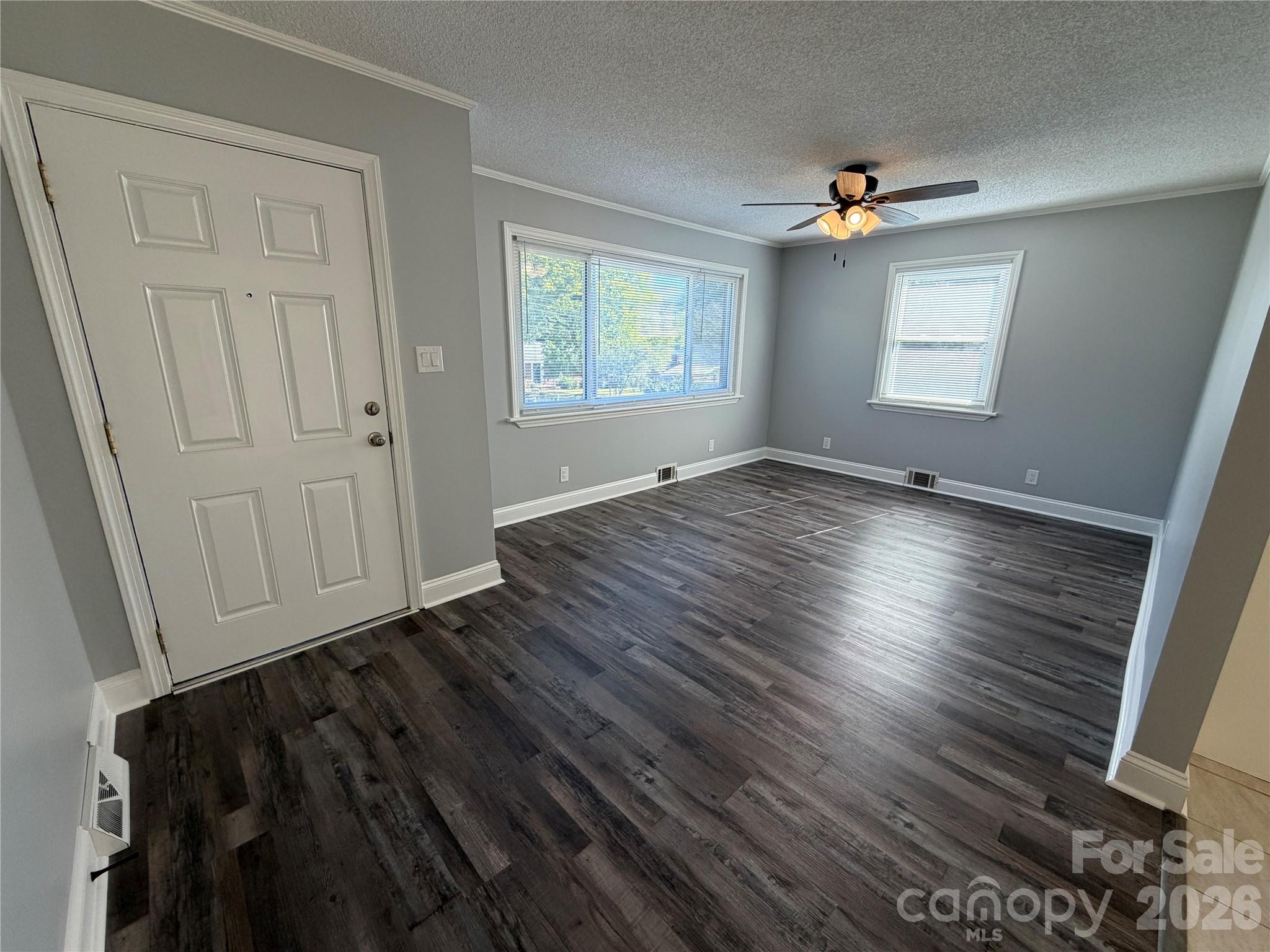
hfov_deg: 102.1
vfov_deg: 85.7
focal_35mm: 14
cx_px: 635
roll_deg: +0.2
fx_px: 514
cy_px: 476
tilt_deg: -15.3
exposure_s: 1/120
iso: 125
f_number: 2.2
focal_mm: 2.22
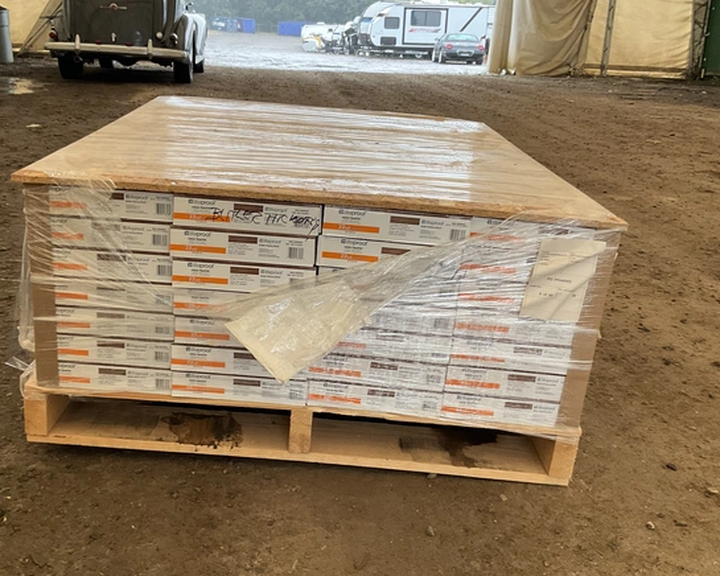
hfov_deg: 46.7
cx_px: 301
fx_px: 831
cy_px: 301
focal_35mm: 39
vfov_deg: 38.2
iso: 64
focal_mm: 3
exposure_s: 1/78
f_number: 1.8
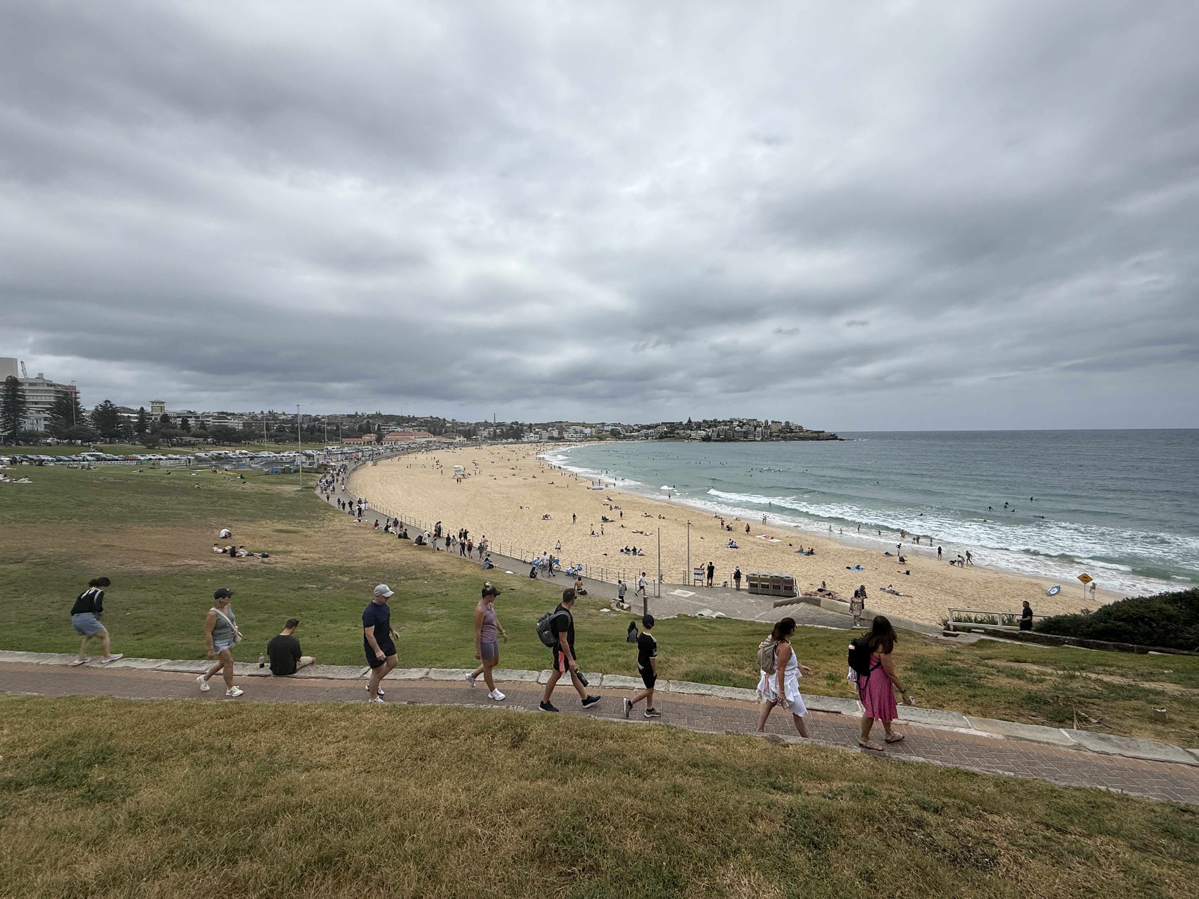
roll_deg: +0.3
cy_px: 450
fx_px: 485
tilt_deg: -0.9
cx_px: 600
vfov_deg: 85.7
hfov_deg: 102.1
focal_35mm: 14
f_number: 2.2
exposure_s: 1/6173
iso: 50
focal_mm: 2.22
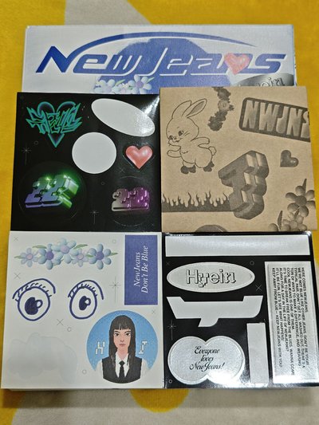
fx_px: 565
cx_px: 160
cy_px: 212
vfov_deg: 41.2
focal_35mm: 46
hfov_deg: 31.5
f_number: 1.62
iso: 200
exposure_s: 1/120
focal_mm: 6.55
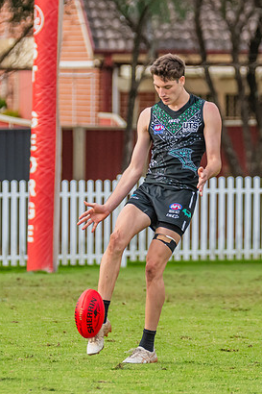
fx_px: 8303
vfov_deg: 2.7
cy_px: 230
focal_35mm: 760
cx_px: 155
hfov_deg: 1.8
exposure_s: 1/1600
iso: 800
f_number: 5
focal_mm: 270
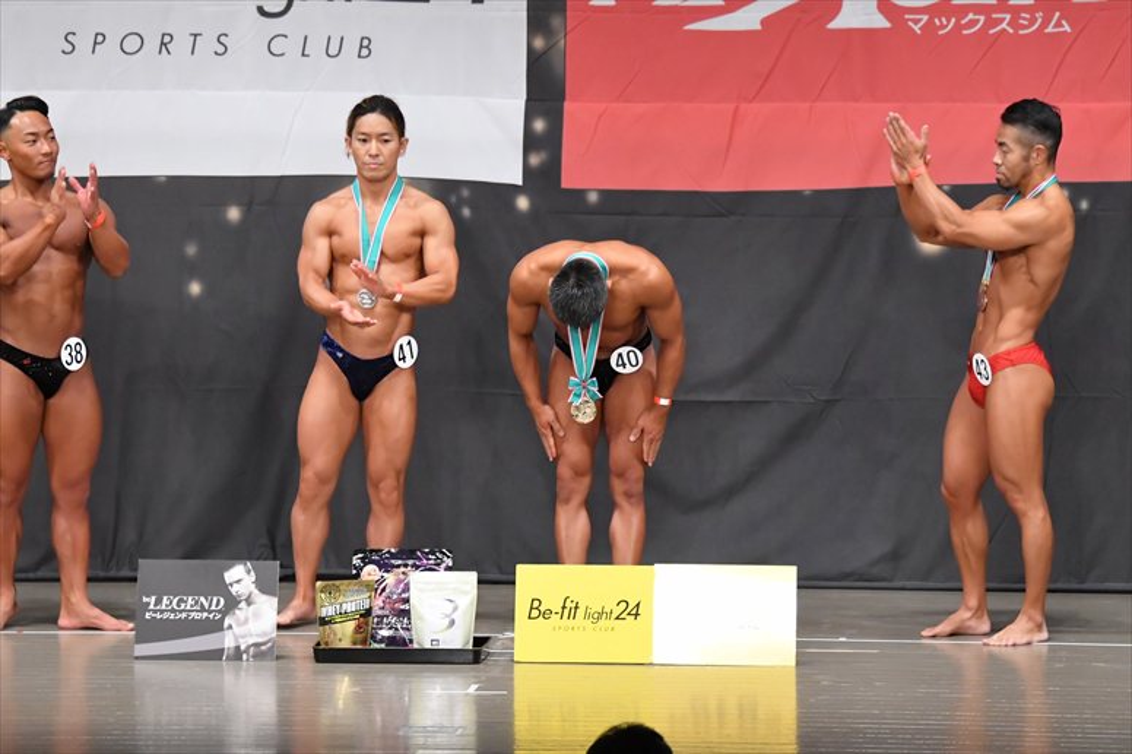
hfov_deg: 11.0
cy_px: 377
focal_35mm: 187
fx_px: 5877
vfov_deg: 7.3
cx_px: 566
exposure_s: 1/400
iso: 6400
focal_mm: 125
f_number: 5.6
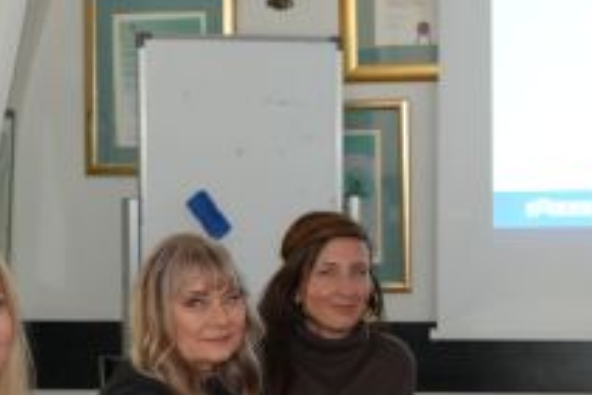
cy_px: 399
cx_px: 313
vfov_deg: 9.0
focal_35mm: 151
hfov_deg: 13.6
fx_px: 2483
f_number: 4
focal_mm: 31
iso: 800
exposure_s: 1/160
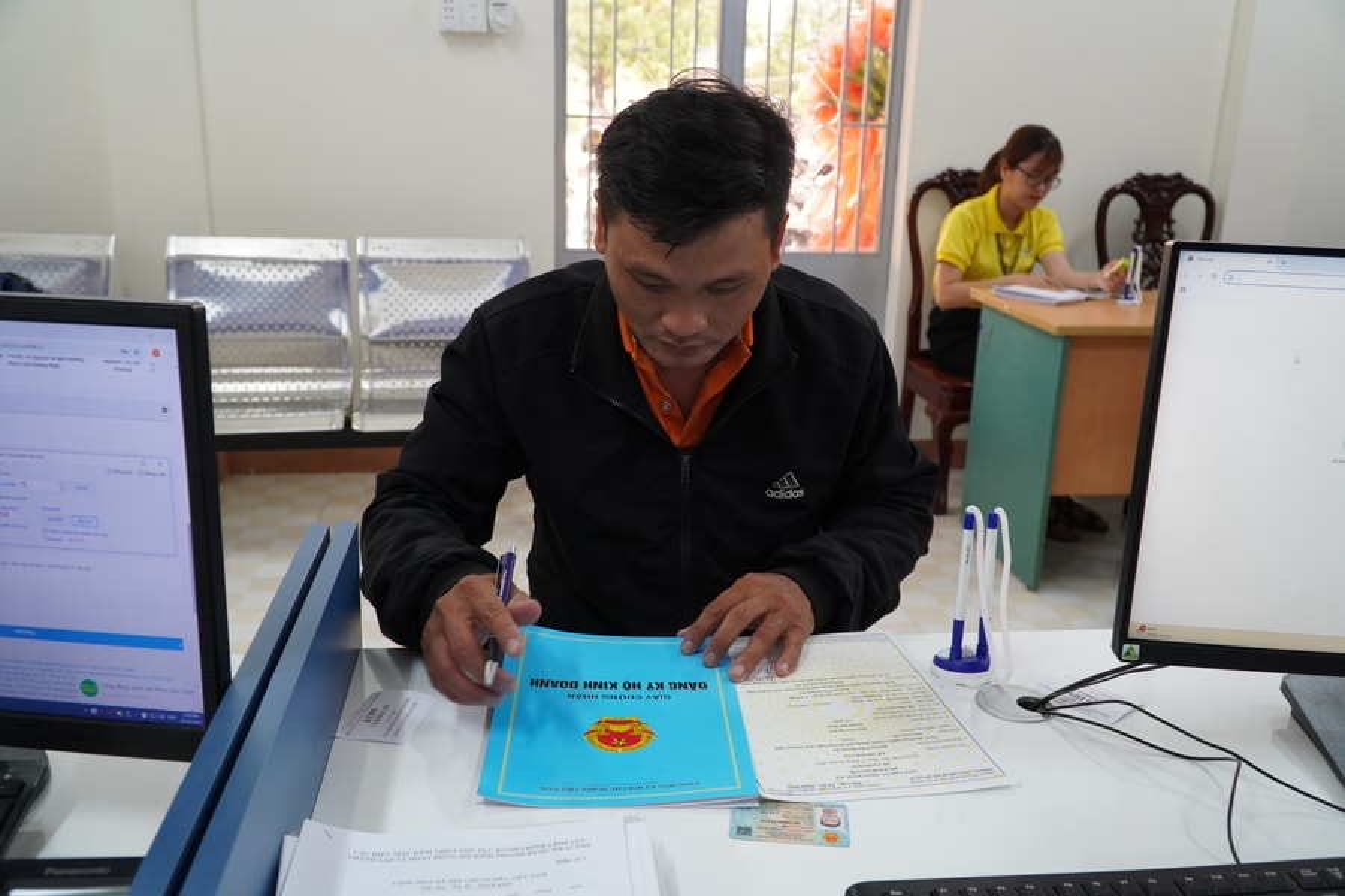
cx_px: 672
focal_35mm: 30
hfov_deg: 61.9
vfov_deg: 43.6
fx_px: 1121
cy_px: 448
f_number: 4
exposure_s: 1/160
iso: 1250
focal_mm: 20
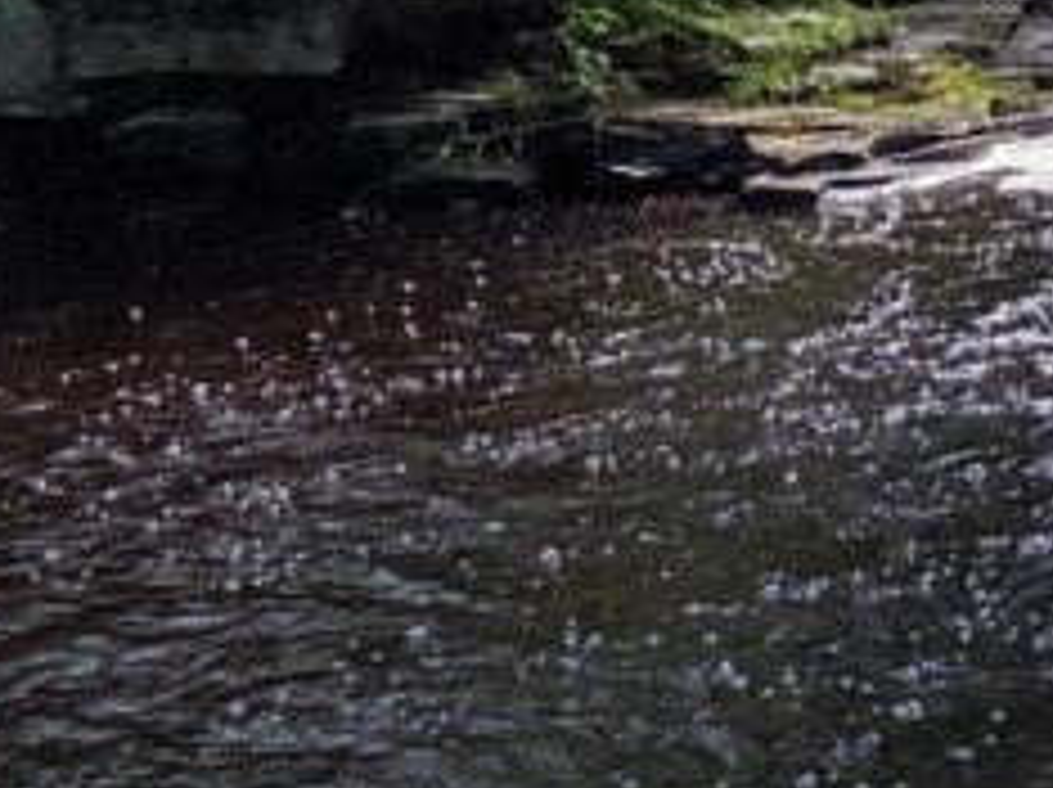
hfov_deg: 15.7
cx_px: 1629
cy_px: -23
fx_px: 3464
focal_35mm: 114
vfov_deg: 12.8
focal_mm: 4.67
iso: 77
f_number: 2
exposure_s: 1/551
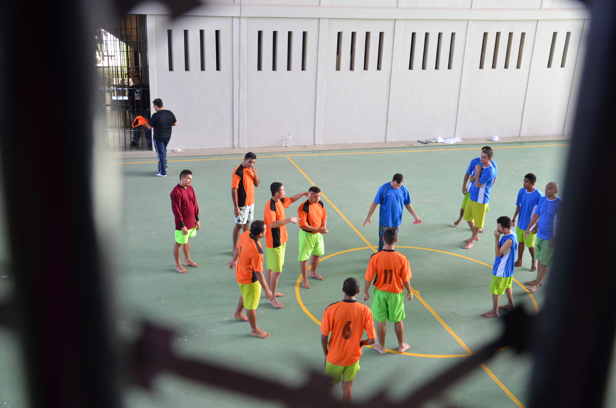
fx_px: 666
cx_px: 308
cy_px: 204
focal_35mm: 39
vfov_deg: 34.1
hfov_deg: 49.6
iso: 560
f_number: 4
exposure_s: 1/60
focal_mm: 26
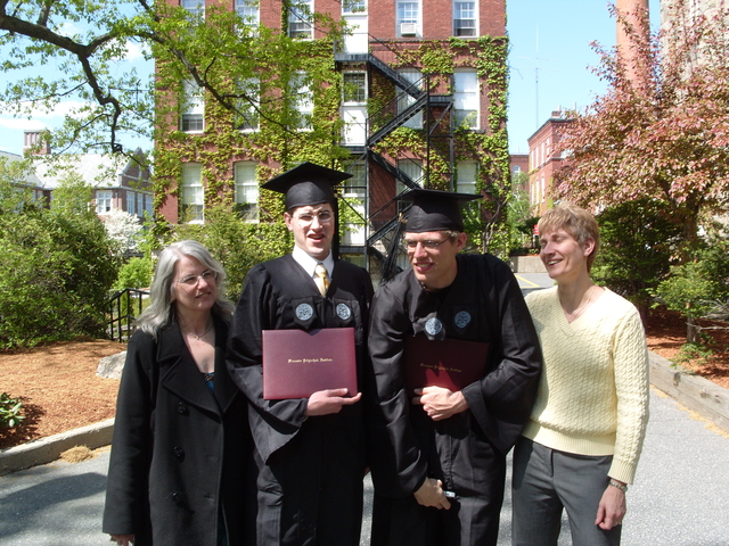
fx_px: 737
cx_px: 364
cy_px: 273
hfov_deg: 52.6
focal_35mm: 35
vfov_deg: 40.7
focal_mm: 7.8
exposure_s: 1/250
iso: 80
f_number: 5.3
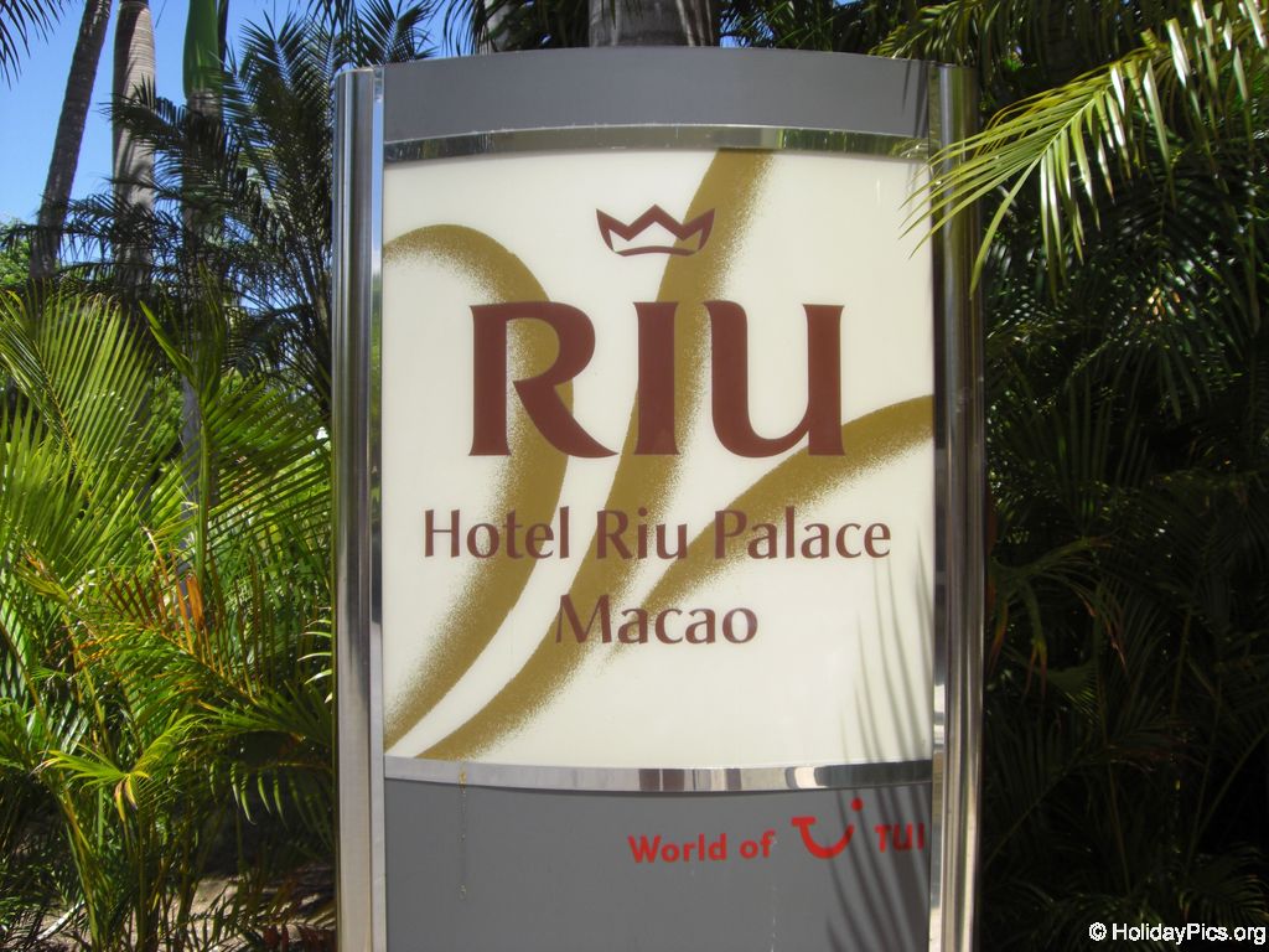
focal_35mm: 38
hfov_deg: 49.0
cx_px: 634
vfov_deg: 37.7
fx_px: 1393
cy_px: 476
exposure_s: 1/640
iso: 64
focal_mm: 6.2
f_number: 2.7
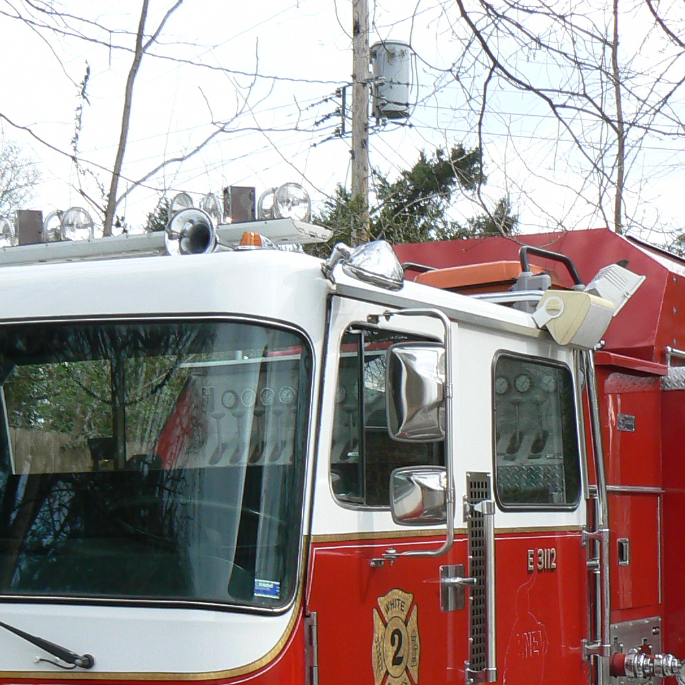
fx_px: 1903
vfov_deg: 20.0
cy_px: 610
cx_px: 363
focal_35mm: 85
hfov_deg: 20.4
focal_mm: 6
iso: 80
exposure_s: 1/125
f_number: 5.6
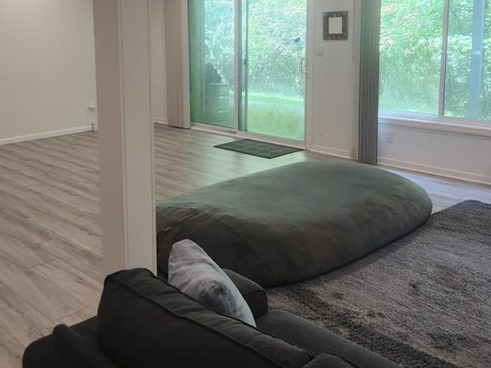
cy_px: 112
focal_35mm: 40
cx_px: 193
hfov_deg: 46.5
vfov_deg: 35.5
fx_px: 567
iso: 200
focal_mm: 5.4
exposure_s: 1/120
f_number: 1.8
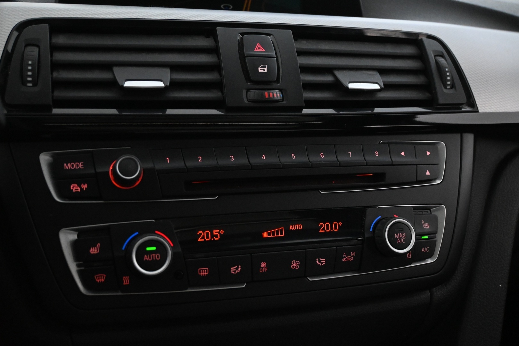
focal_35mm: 41
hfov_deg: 47.2
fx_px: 595
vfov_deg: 32.4
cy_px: 173
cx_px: 260
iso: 6400
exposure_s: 1/40
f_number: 4.5
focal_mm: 27.5
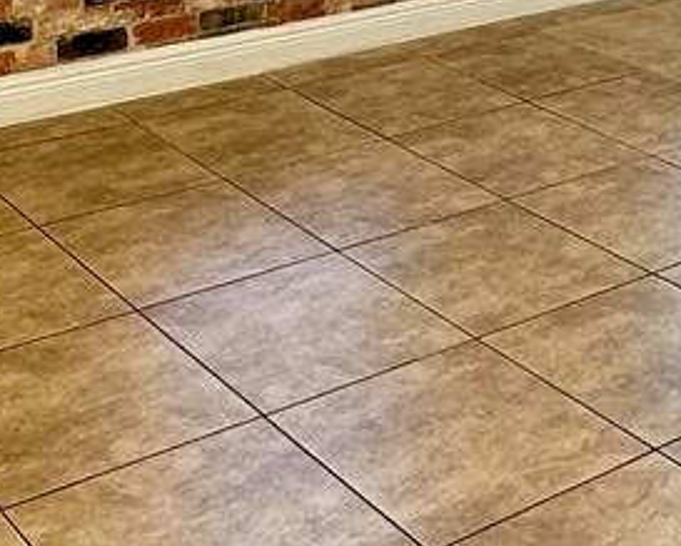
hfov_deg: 23.8
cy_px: -227
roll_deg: -1.3
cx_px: 422
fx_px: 1614
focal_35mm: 80
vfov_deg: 17.6
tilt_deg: -7.5
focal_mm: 2.22
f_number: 2.2
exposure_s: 1/60
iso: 160
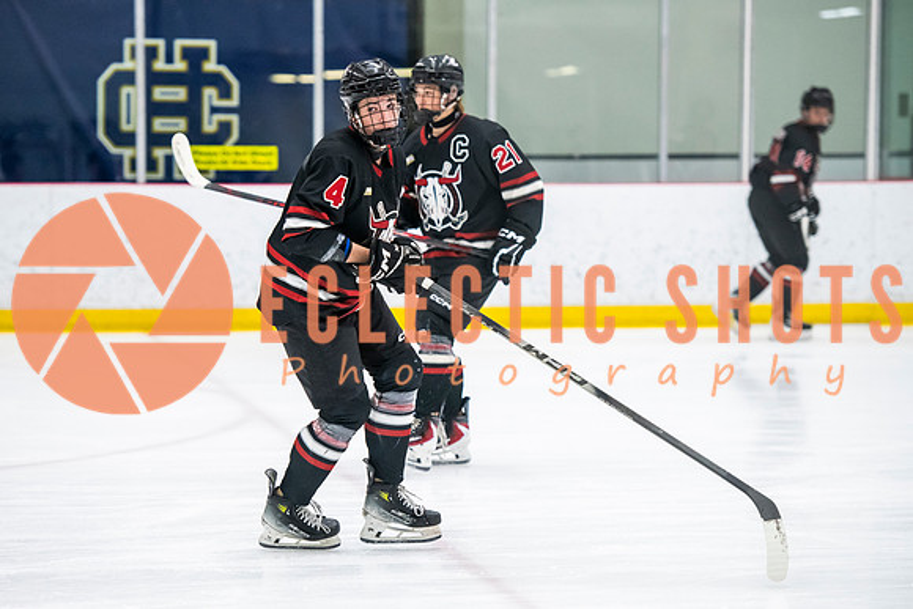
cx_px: 415
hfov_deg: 13.4
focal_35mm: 153
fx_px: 3872
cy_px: 332
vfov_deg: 9.0
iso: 2500
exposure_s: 1/800
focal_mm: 135
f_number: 3.2
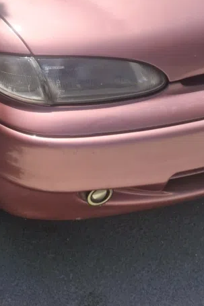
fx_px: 663
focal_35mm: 78
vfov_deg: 23.7
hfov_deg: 16.3
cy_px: -64
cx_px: -81
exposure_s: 1/1328
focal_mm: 4.69
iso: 25
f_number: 1.8
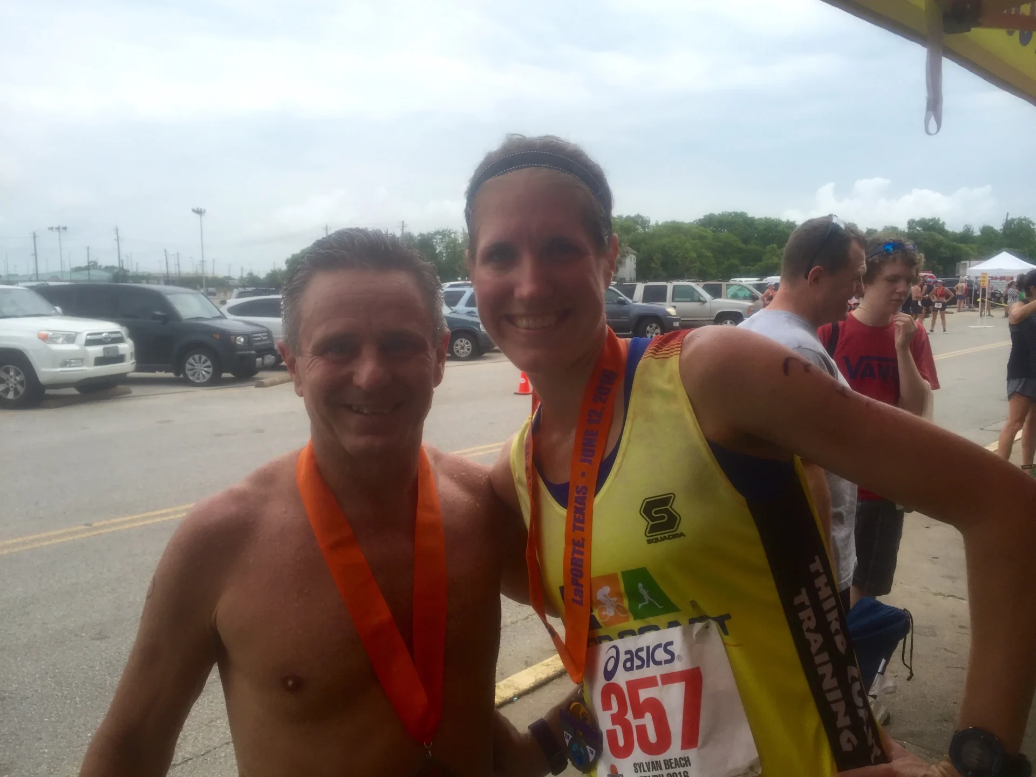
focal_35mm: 29
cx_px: 518
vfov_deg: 48.2
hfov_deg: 61.7
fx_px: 868
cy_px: 388
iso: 32
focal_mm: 4.15
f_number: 2.2
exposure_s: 1/557
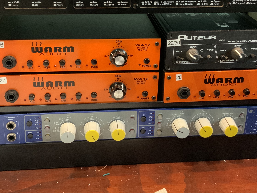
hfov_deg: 36.8
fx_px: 386
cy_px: 39
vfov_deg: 27.5
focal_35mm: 52
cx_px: 114
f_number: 1.8
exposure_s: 1/40
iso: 250
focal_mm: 3
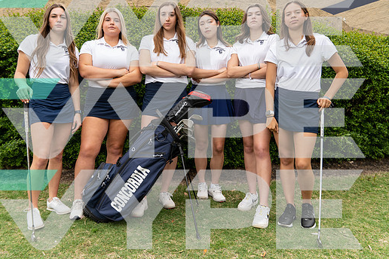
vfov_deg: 47.9
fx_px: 292
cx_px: 173
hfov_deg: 67.2
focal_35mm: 27
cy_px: 119
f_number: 4
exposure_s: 1/250
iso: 100
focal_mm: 24
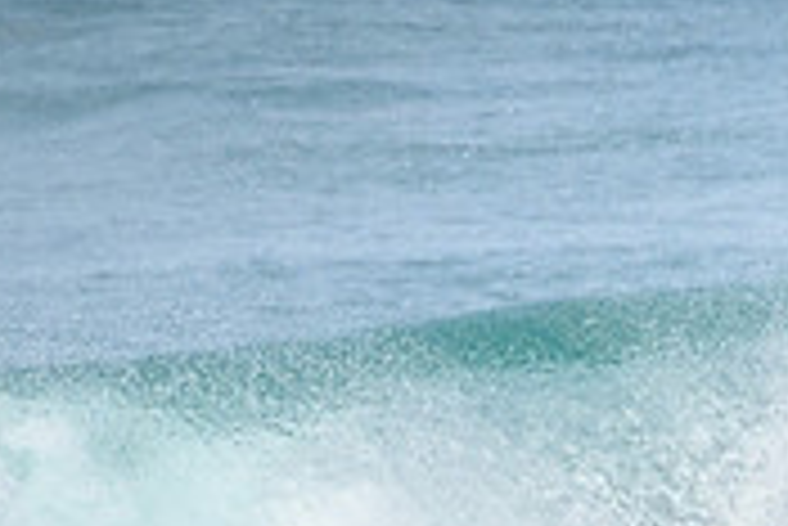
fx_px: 58183
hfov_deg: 0.8
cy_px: 596
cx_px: 919
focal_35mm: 2656
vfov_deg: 0.5
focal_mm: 800
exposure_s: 1/2000
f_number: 11
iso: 1000
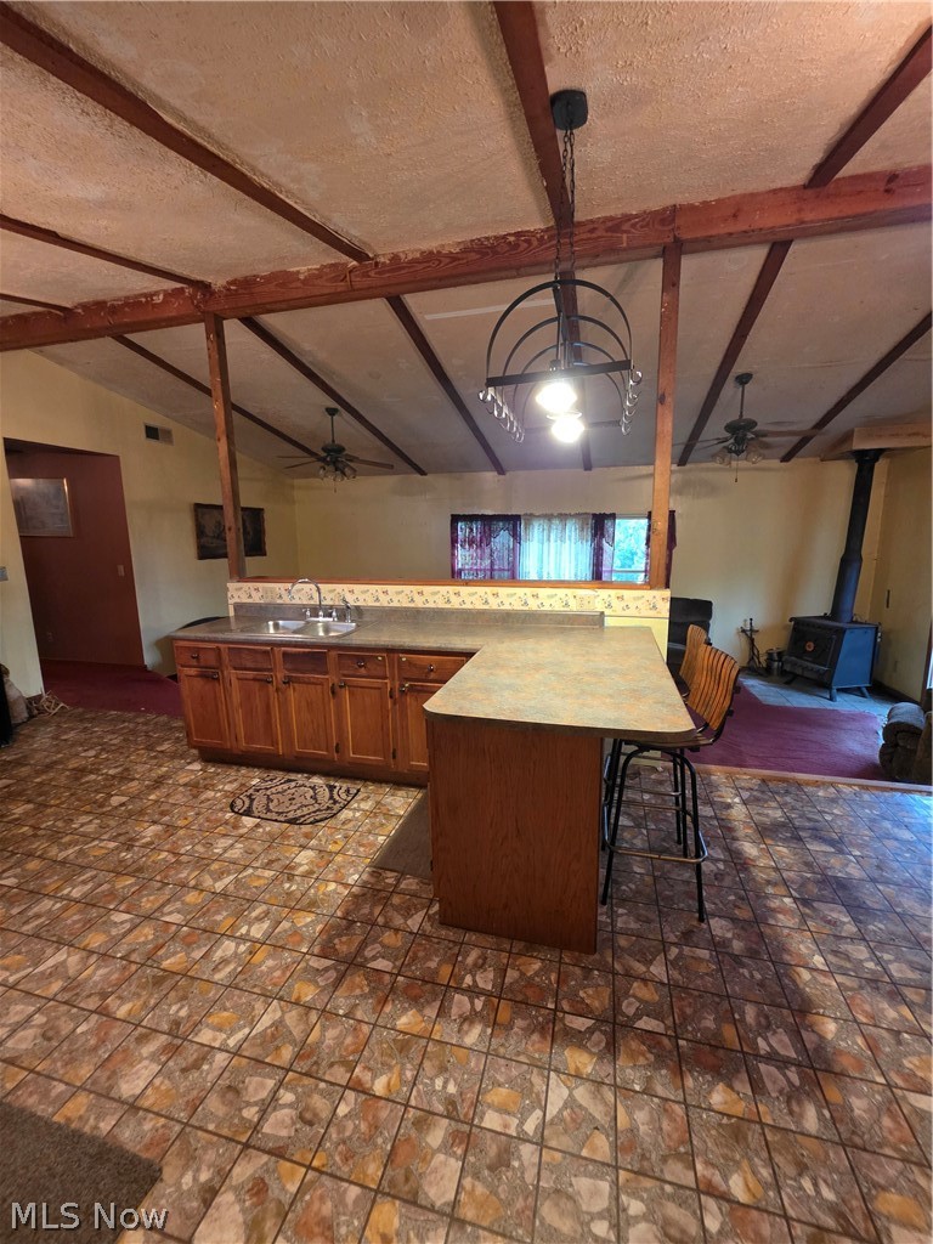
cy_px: 622
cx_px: 466
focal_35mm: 13
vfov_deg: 106.2
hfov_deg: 89.9
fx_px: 467
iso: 640
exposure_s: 1/60
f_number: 1.9
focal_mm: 2.2
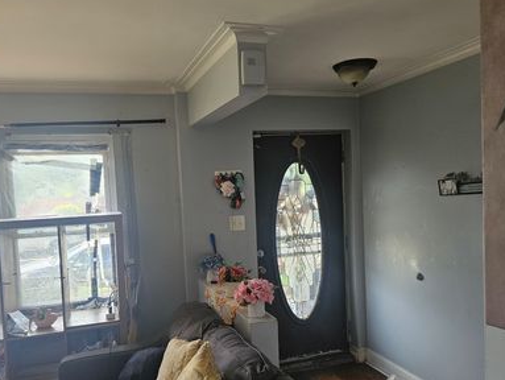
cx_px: 228
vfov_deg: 46.8
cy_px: 208
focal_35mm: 30
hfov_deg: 59.8
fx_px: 438
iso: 200
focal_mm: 5.4
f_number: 1.8
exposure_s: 1/180
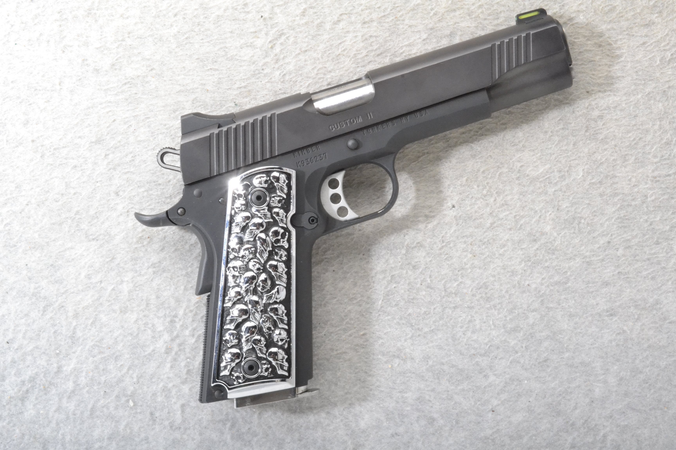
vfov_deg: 22.6
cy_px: 225
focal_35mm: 60
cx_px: 338
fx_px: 1127
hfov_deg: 33.4
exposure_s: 1/160
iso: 3200
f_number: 20
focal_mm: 40
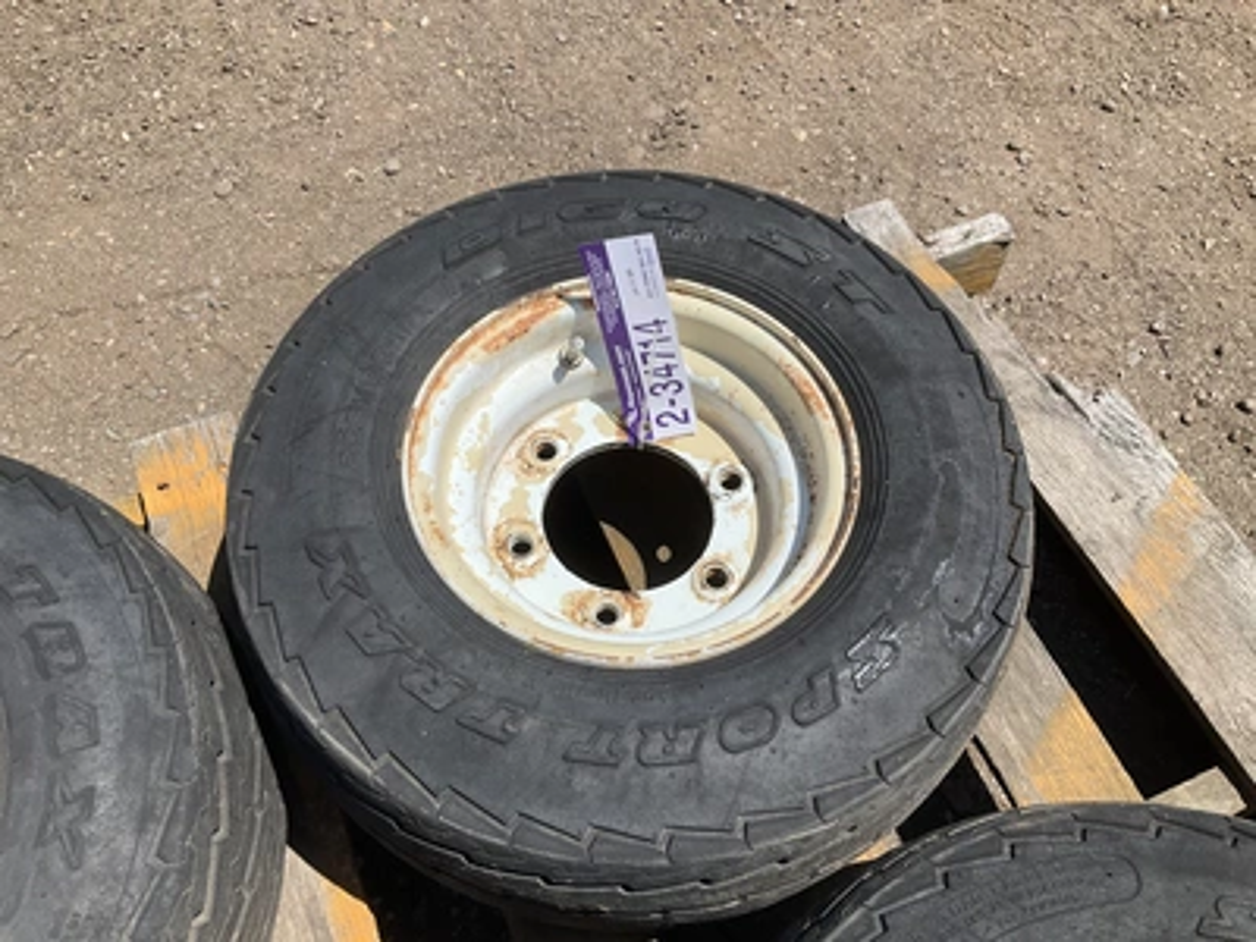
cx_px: 628
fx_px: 1052
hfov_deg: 61.7
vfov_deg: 48.2
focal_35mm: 29
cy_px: 471
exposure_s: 1/2058
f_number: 1.8
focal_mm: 3
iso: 25
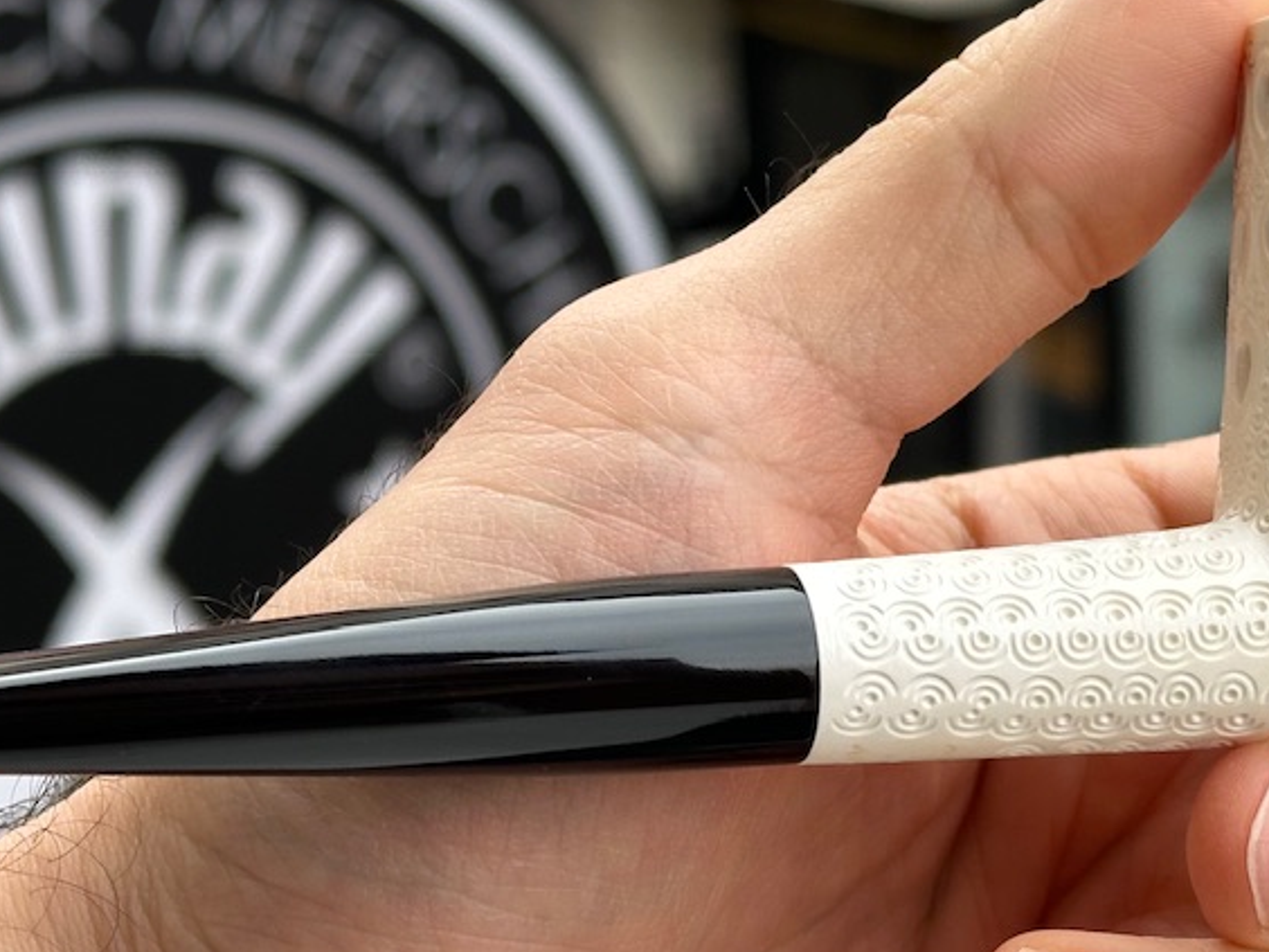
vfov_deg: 13.6
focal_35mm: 109
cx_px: 580
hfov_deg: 18.0
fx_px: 3996
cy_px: 437
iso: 64
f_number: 1.78
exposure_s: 1/411
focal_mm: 6.86
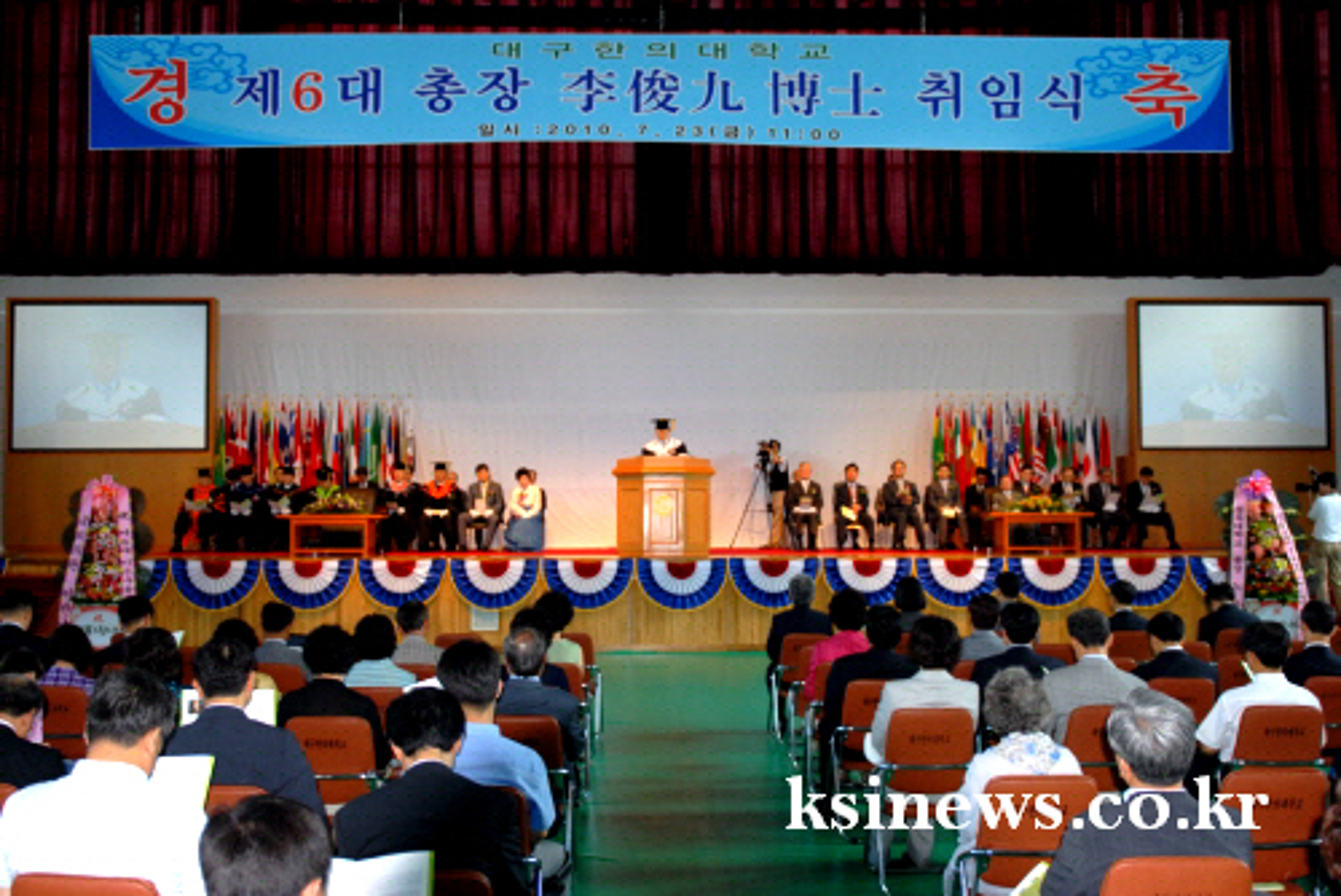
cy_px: 448
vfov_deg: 36.9
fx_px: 1342
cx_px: 670
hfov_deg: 53.1
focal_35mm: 36
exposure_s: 1/60
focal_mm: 24
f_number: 2.8
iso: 100
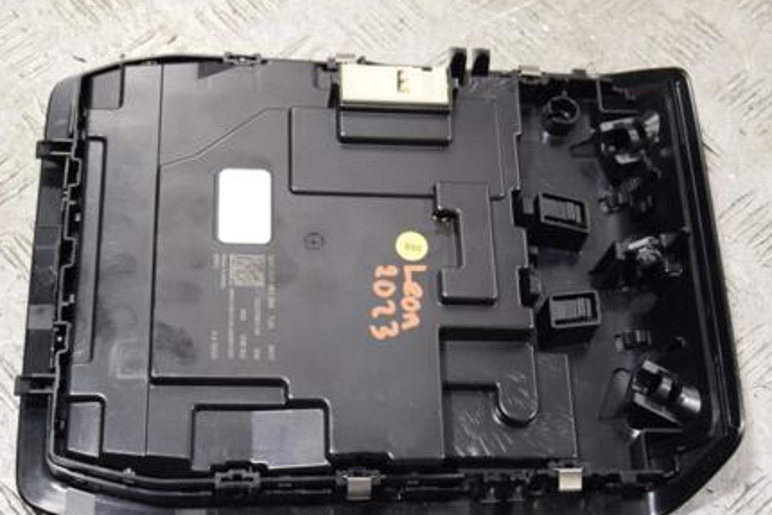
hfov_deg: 30.0
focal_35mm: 67
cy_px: 309
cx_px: 345
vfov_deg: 20.3
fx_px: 1437
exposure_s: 1/125
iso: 800
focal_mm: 32
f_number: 5.6
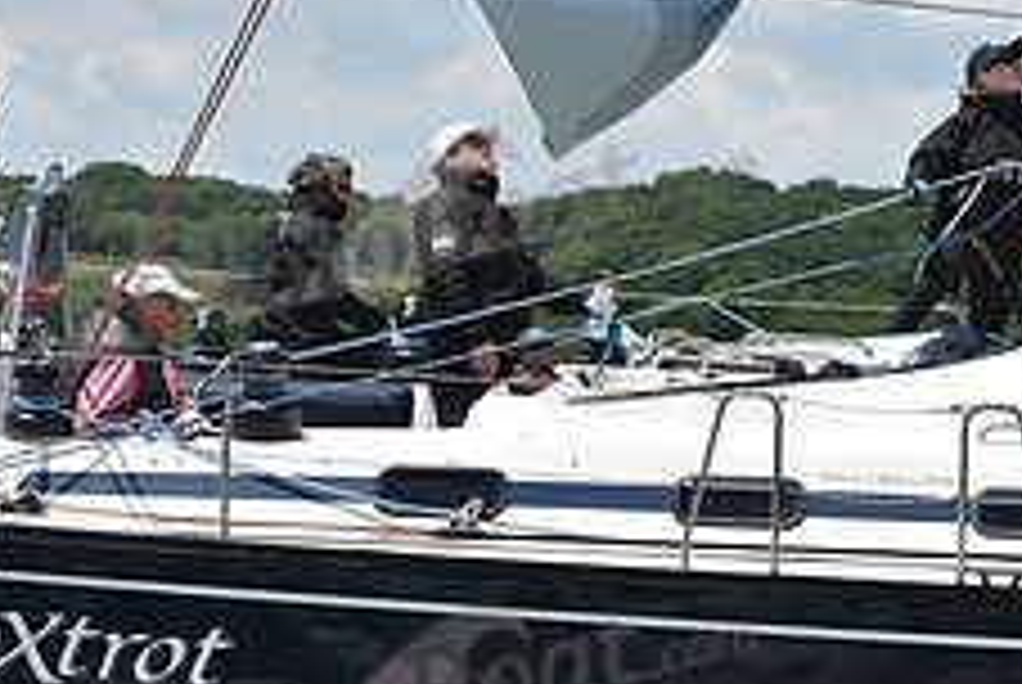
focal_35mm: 286
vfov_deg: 4.8
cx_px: 995
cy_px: 403
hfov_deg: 7.2
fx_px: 8130
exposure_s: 1/1250
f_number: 8
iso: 250
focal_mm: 112
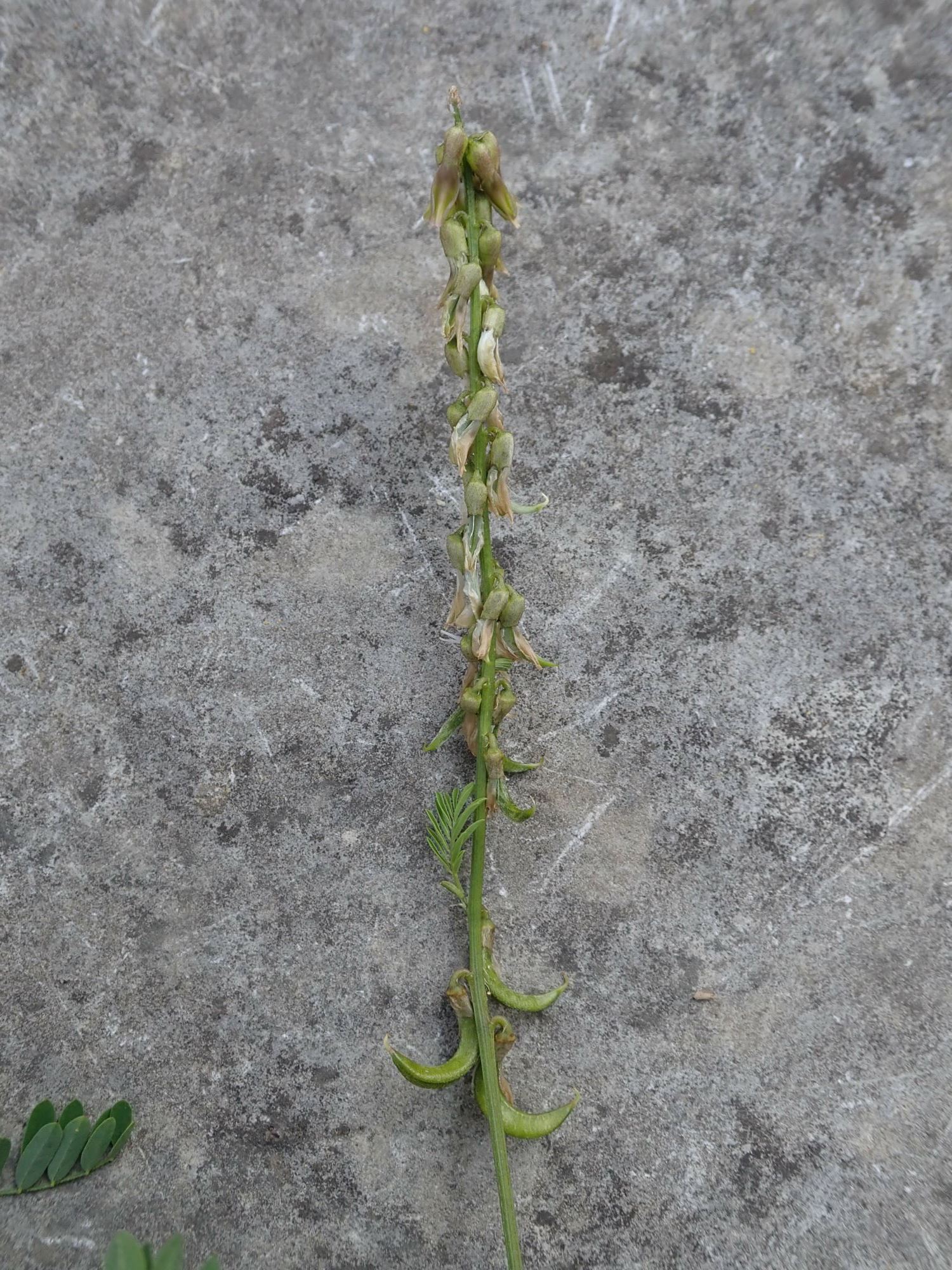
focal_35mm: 30
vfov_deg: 60.0
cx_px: 476
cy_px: 635
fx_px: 1100
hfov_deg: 46.8
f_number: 3.2
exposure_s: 1/200
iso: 100
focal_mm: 5.5
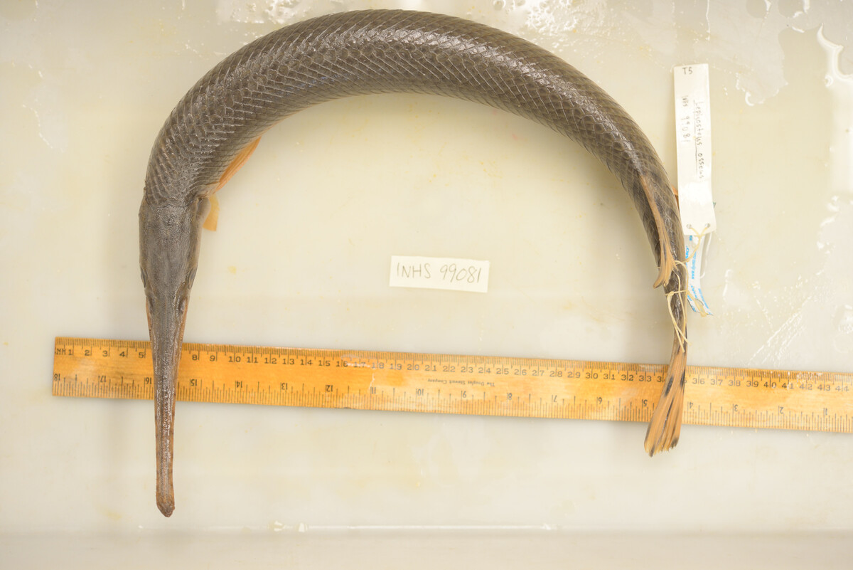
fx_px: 1422
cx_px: 426
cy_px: 285
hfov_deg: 33.4
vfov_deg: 22.6
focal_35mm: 60
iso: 800
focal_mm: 60
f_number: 3.2
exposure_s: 1/160
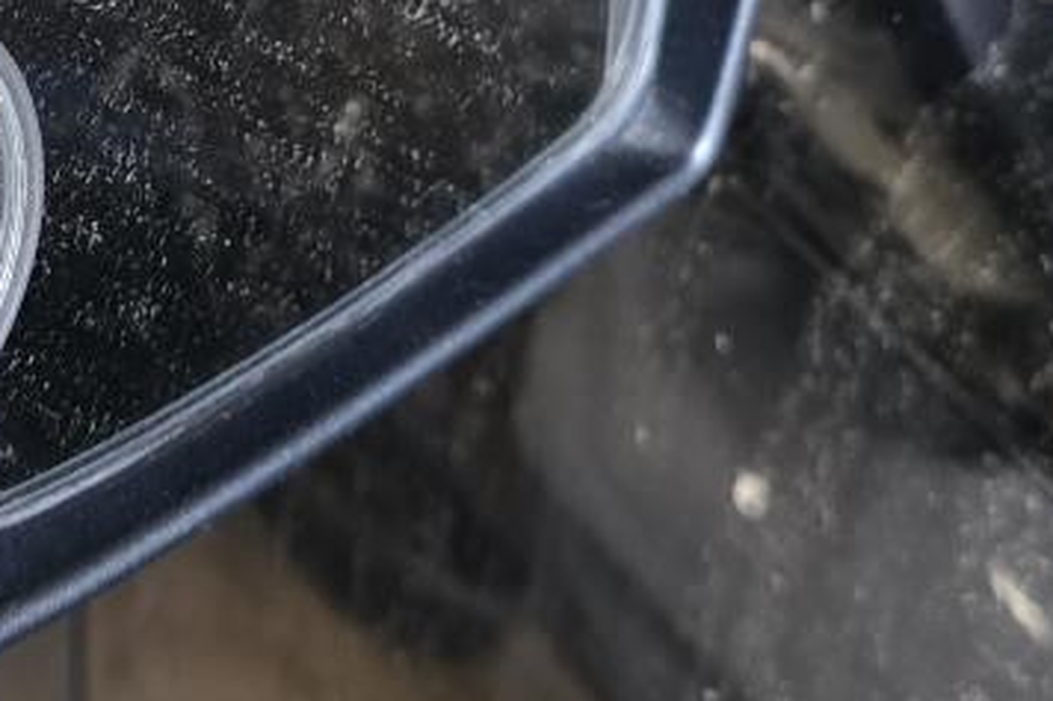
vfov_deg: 15.2
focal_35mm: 86
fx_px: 2514
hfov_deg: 23.5
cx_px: 334
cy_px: -195
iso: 640
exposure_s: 1/60
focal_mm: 6.3
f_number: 1.7
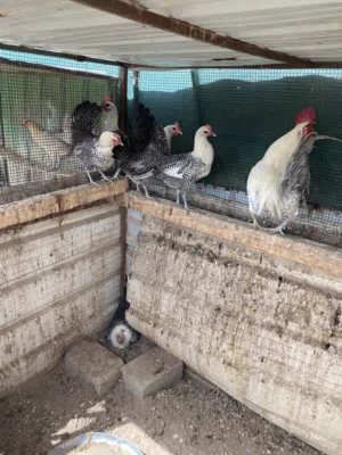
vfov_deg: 67.3
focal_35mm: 26
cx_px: 171
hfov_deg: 53.1
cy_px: 228
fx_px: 343
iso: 32
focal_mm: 4.25
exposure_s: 1/201
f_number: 1.8
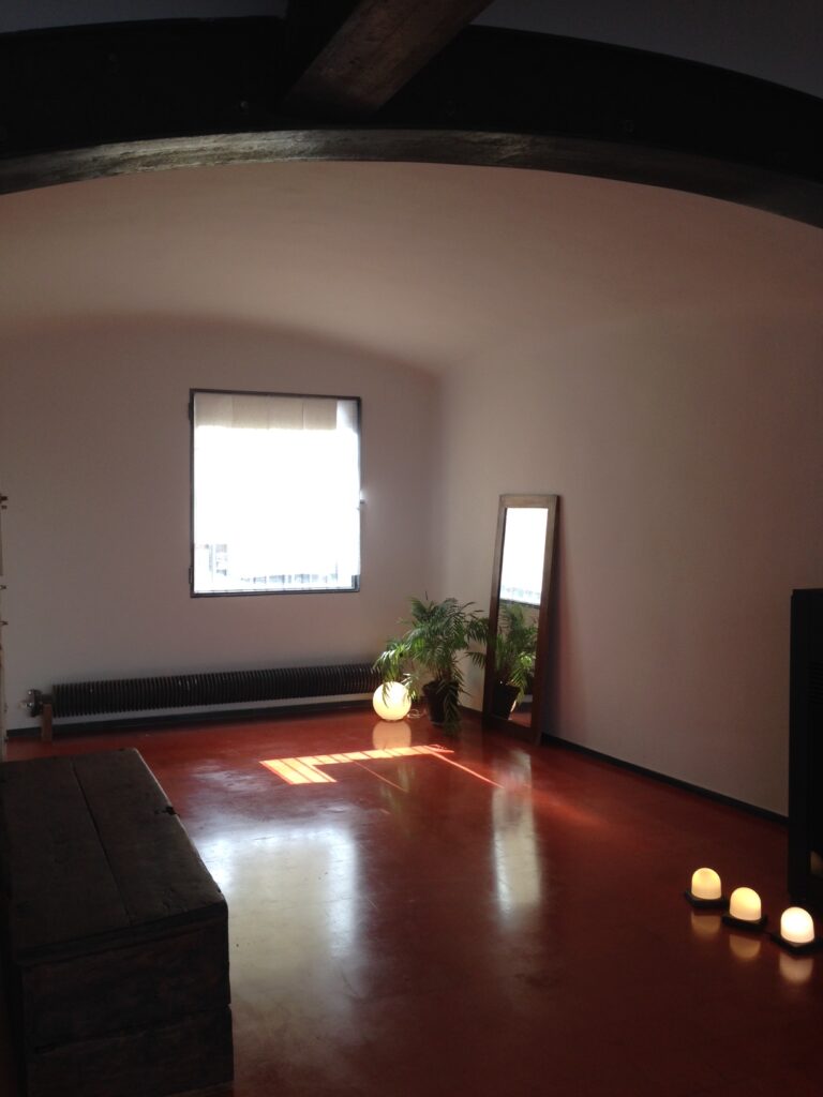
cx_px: 412
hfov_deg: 42.9
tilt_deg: +0.1
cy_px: 548
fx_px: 1046
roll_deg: -0.7
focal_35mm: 33
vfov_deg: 55.4
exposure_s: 1/120
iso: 50
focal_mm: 4.12
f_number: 2.4
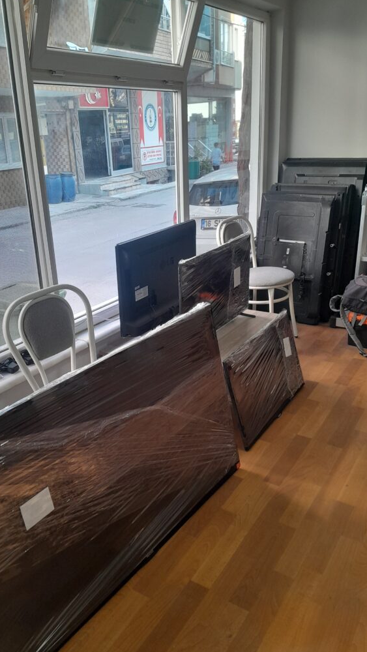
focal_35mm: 29
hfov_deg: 40.0
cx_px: 140
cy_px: 328
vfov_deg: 66.1
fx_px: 501
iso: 100
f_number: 1.8
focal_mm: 3.98
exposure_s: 1/60
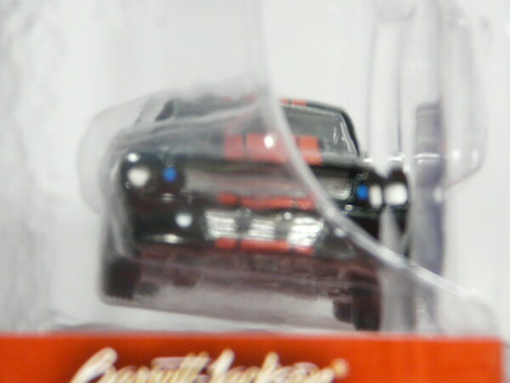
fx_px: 2564
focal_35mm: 174
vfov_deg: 8.5
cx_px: 255
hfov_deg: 11.4
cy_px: 192
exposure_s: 1/40
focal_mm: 18
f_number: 3.6
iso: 200
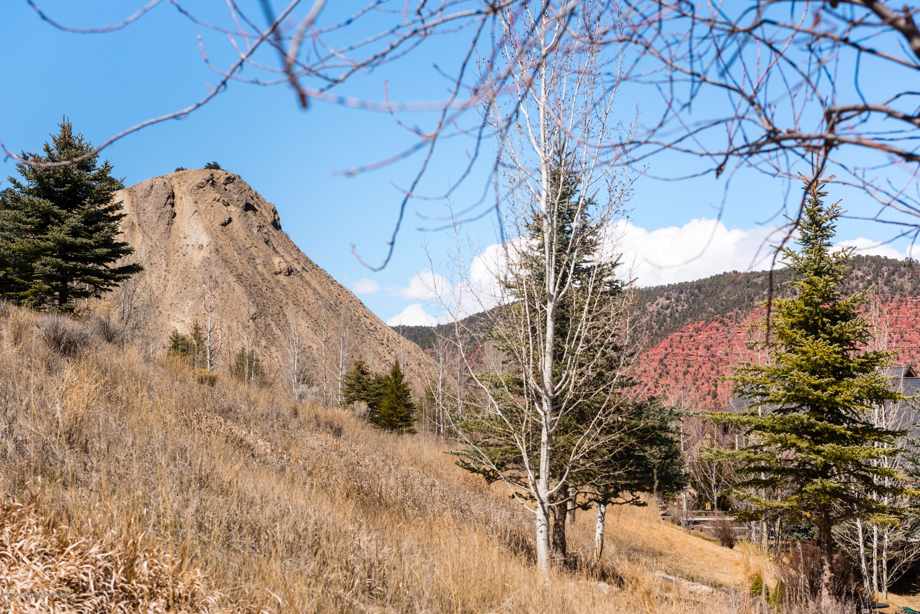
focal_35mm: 62
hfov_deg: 32.4
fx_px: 1585
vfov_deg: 21.9
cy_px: 307
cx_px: 460
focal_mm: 62
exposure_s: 1/800
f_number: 7.1
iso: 640
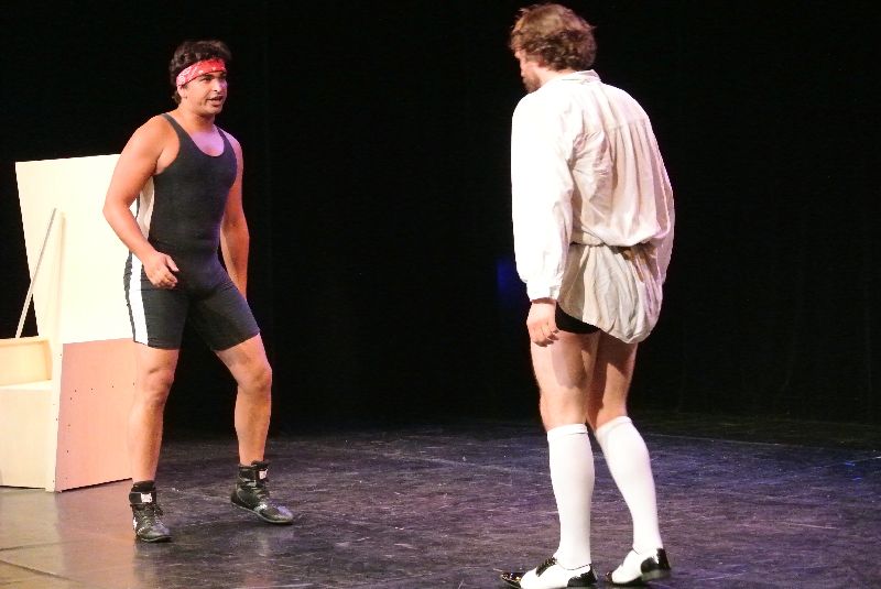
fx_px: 1984
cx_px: 440
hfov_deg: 25.0
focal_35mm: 81
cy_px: 294
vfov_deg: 16.9
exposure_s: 1/80
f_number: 3.8
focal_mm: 30
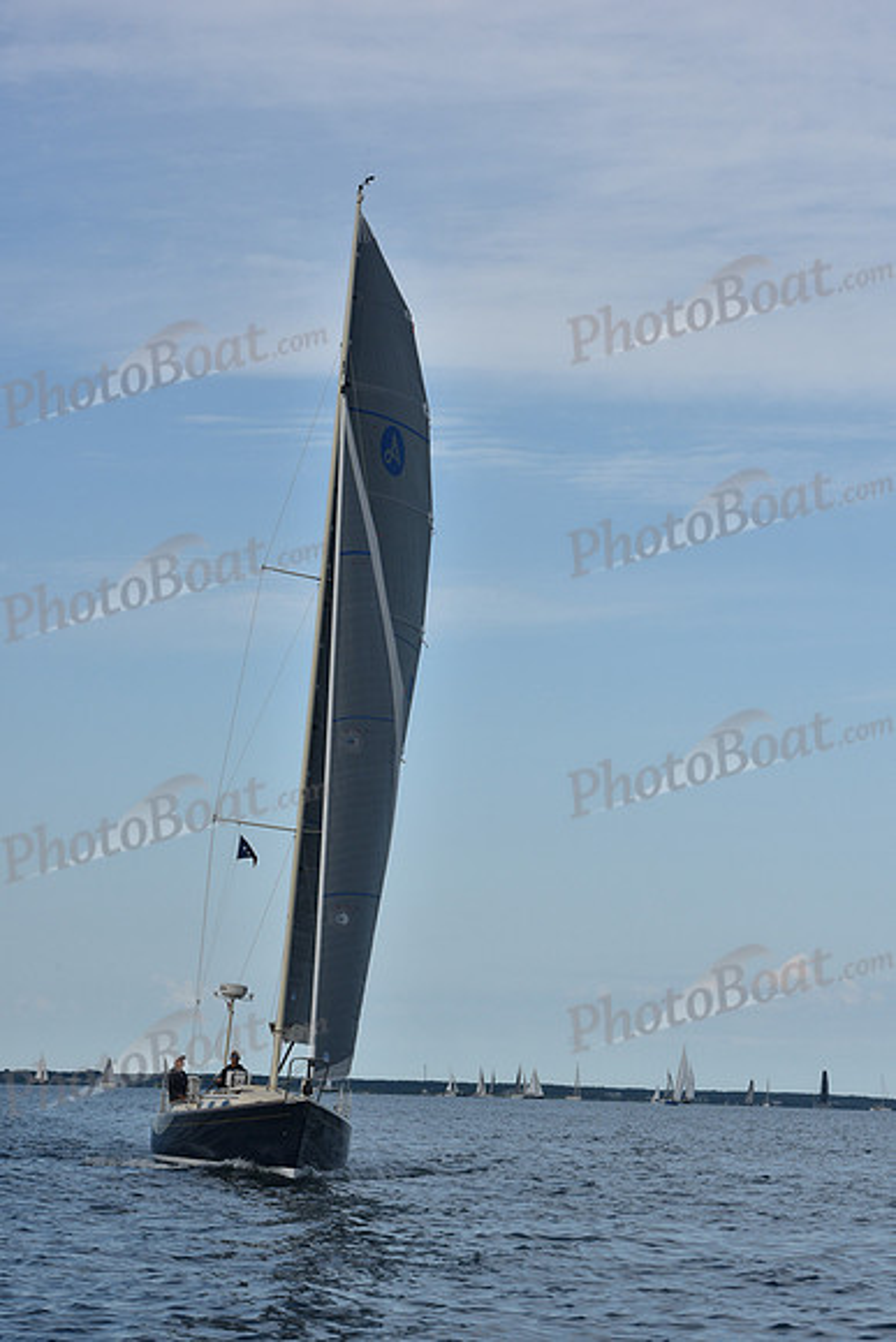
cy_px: 671
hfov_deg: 14.0
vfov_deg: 20.8
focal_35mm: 98
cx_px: 448
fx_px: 3656
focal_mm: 98
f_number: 10
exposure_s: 1/1000
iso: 320
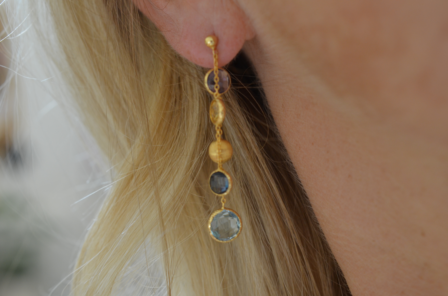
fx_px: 745
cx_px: 224
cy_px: 148
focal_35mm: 60
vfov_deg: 22.5
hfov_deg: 33.5
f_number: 5.6
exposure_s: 1/60
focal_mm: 40
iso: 720
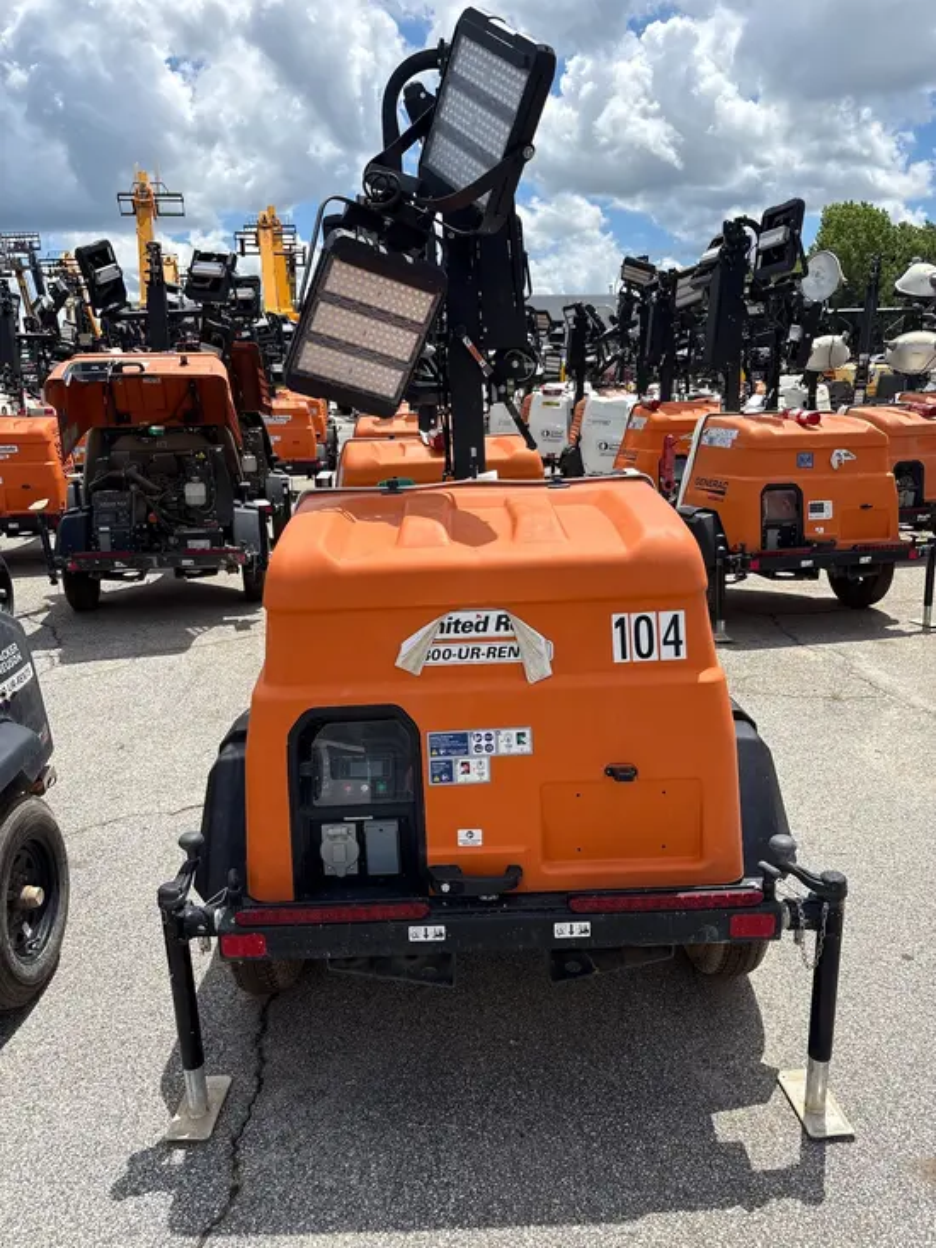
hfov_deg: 53.1
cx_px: 468
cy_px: 624
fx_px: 937
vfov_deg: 67.3
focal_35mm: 26
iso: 50
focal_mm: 5.96
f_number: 1.6
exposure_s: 1/3623
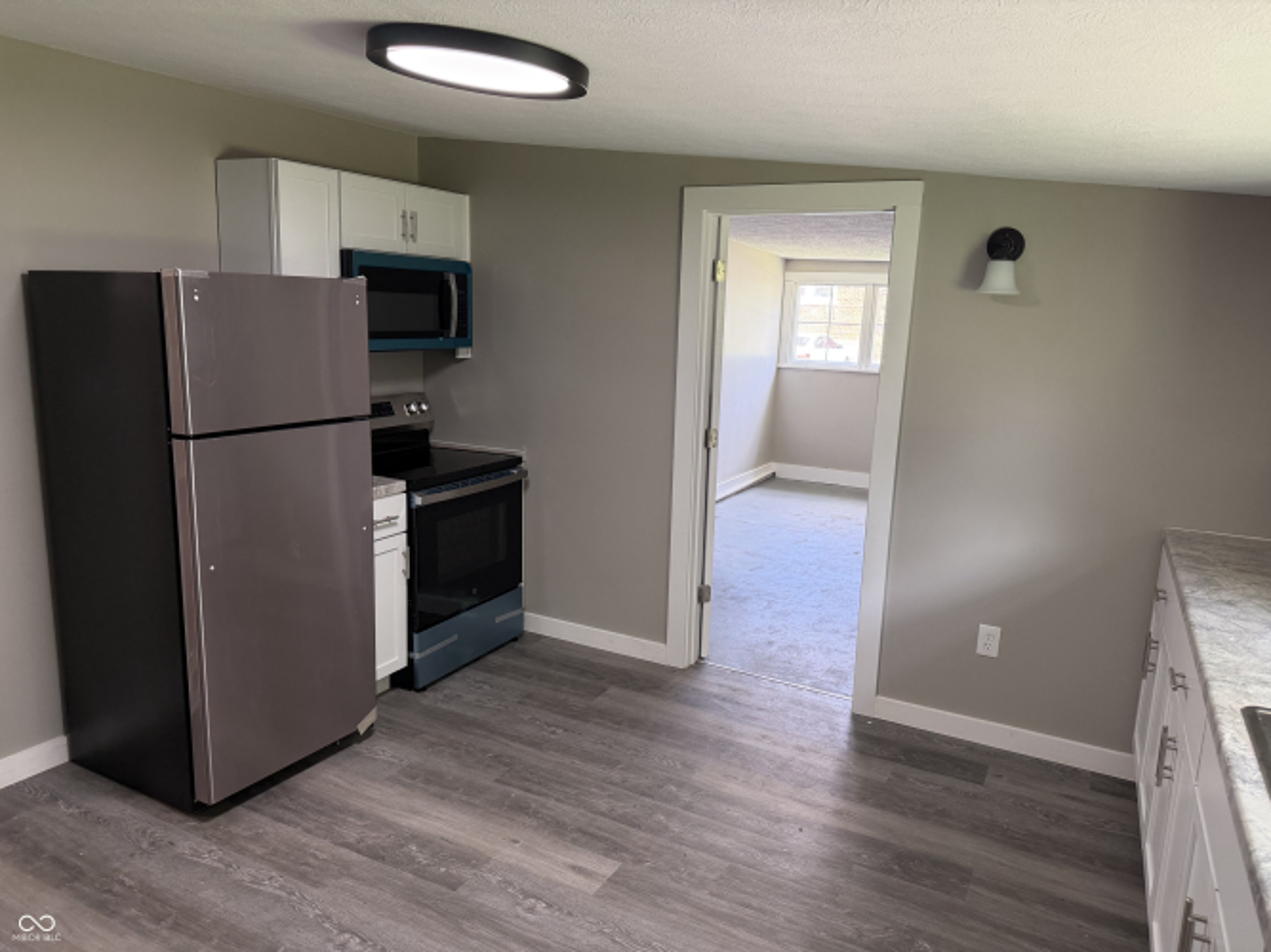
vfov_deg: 56.8
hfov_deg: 71.6
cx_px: 636
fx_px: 881
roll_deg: -2.4
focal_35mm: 24
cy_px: 476
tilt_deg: -9.7
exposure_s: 1/120
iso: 250
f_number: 1.78
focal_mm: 6.76
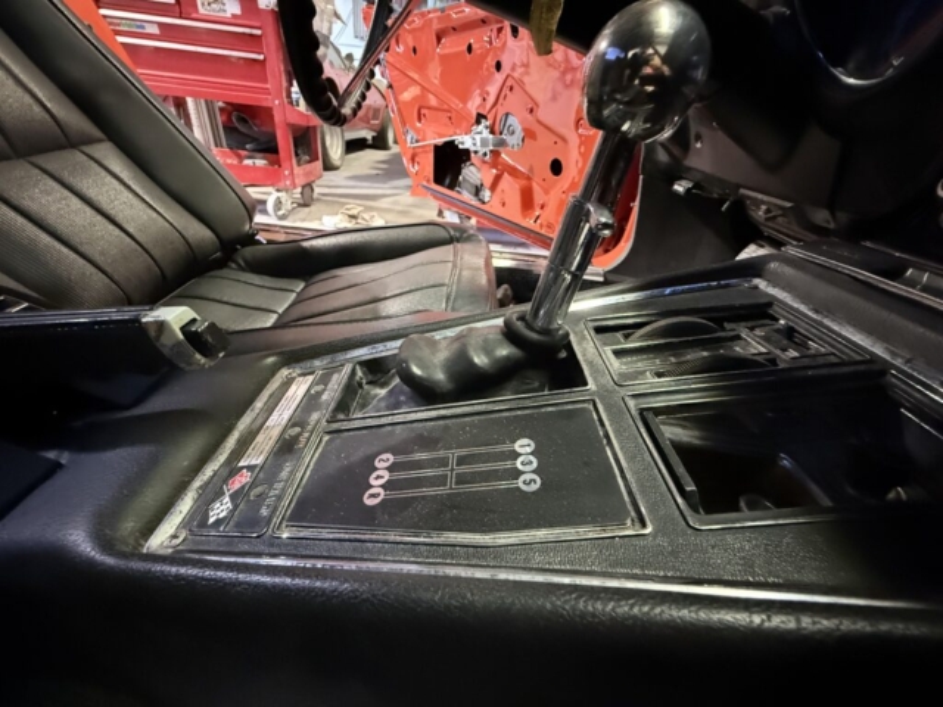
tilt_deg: -31.0
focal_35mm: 14
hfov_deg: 102.1
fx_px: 381
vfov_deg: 85.7
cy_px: 354
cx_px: 472
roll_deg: -7.9
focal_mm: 2.22
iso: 1250
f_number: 2.2
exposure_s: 1/30
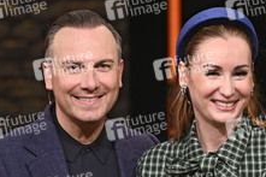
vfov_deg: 4.1
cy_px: 157
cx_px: 152
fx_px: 2481
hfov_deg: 6.1
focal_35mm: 336
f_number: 4
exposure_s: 1/320
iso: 2500
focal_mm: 165
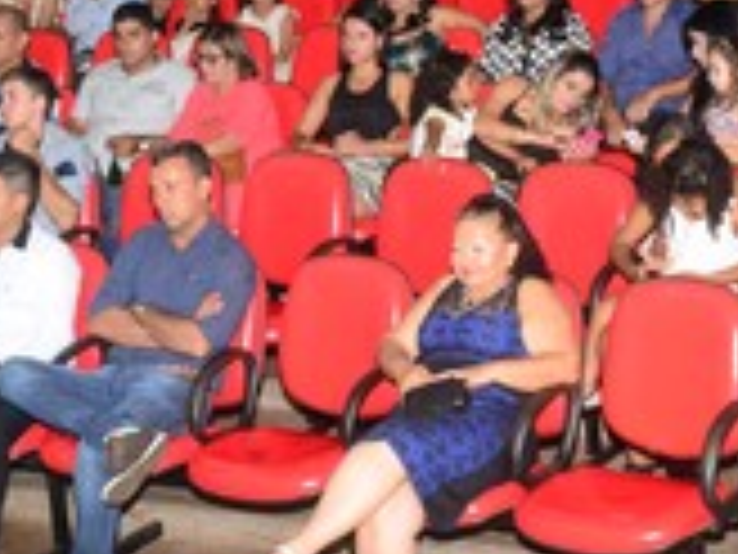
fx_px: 2025
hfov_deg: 20.6
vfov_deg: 15.5
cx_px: 477
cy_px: 149
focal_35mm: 95
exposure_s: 1/125
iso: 3200
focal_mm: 24
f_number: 5.6
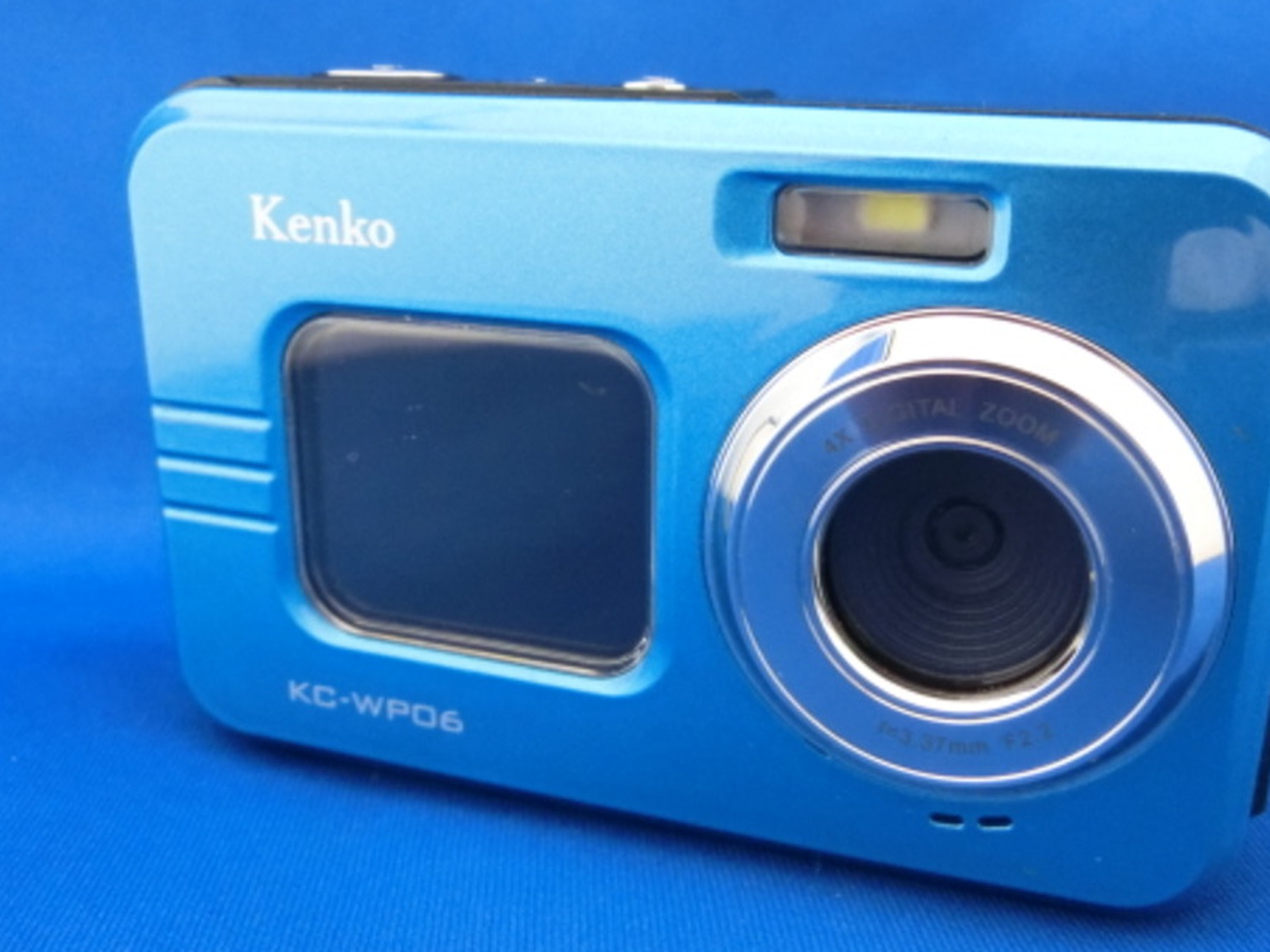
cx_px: 702
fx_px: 1247
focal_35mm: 34
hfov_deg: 53.9
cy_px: 430
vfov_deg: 41.7
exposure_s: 1/80
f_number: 3
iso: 800
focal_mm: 4.24
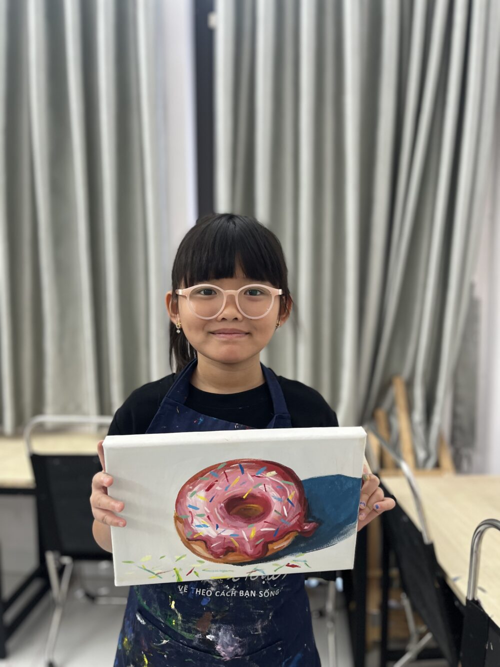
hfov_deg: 53.1
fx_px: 501
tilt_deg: -5.5
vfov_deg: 67.3
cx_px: 250
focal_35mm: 26
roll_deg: +1.1
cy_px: 334
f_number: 1.6
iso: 125
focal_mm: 5.1
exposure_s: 1/100
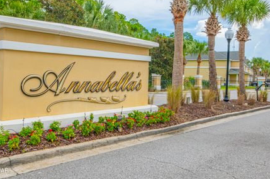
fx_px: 262
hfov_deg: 54.5
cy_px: 76
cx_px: 130
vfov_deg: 37.7
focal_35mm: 35
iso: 400
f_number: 25
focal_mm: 20
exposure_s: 1/100
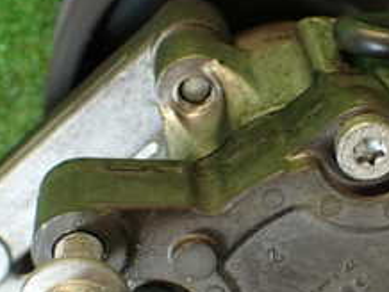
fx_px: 990
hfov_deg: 21.8
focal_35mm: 88
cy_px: 203
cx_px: 332
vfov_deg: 16.8
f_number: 2.4
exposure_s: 1/30
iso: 200
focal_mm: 5.79
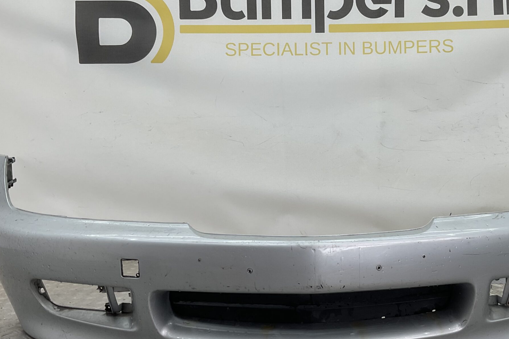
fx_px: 608
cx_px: 314
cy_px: 189
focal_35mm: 43
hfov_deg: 45.1
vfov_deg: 31.2
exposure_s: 1/120
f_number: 1.8
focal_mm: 3
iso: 20
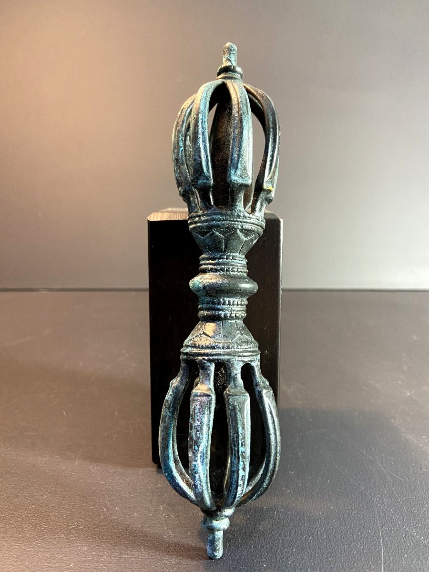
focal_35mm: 26
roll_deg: -0.8
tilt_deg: -11.0
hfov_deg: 53.1
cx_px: 214
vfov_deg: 67.3
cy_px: 286
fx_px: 430
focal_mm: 4.25
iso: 500
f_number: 1.8
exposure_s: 1/50
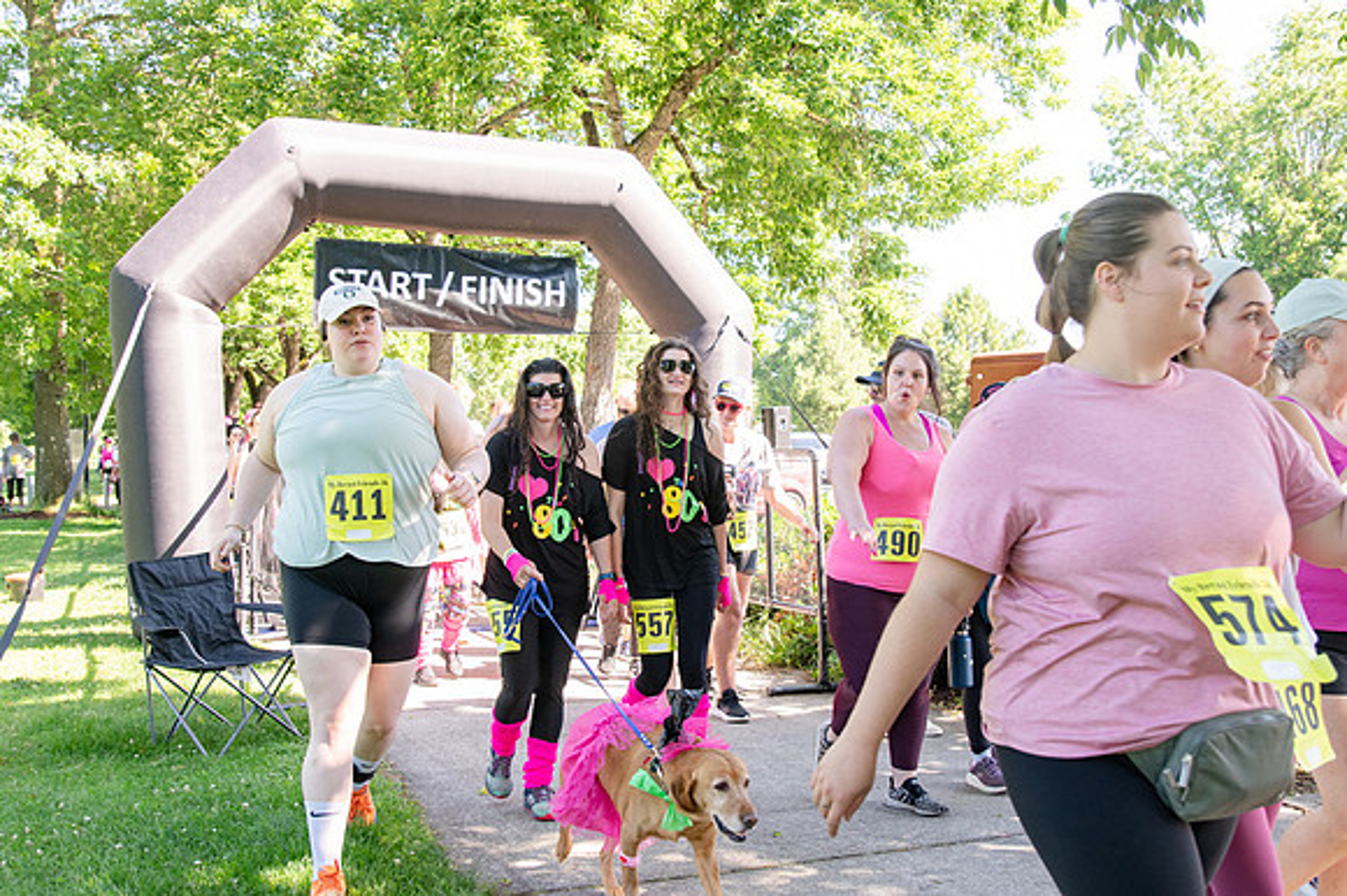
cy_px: 448
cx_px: 674
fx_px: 1346
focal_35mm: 36
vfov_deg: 36.8
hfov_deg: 53.2
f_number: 3.5
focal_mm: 24
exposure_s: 1/400
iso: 500
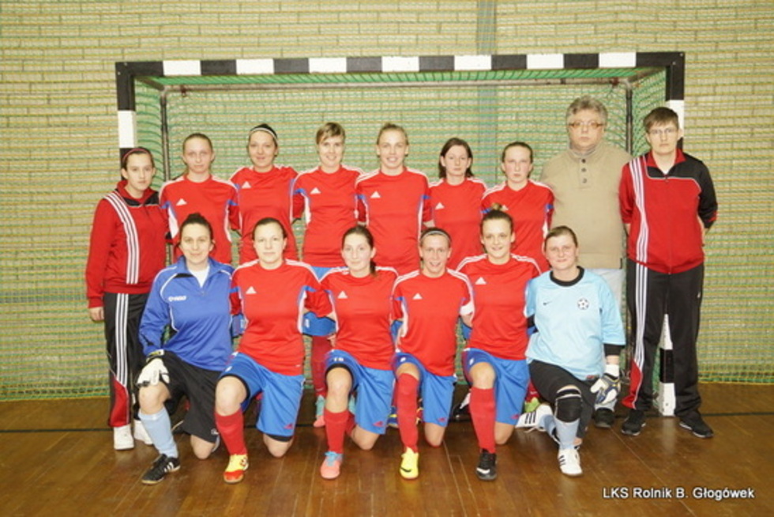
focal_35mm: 36
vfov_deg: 36.9
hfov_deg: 53.1
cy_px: 258
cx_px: 387
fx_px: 774
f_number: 4.5
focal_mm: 24
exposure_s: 1/60
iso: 800
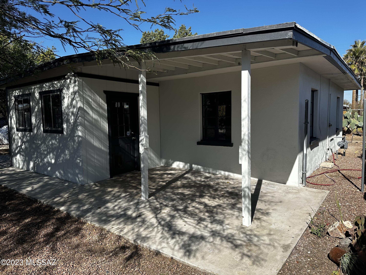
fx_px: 254
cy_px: 138
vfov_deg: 56.8
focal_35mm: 24
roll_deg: +2.1
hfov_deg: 71.6
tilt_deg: -5.5
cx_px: 183
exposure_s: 1/3356
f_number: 1.78
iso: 80
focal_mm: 6.86
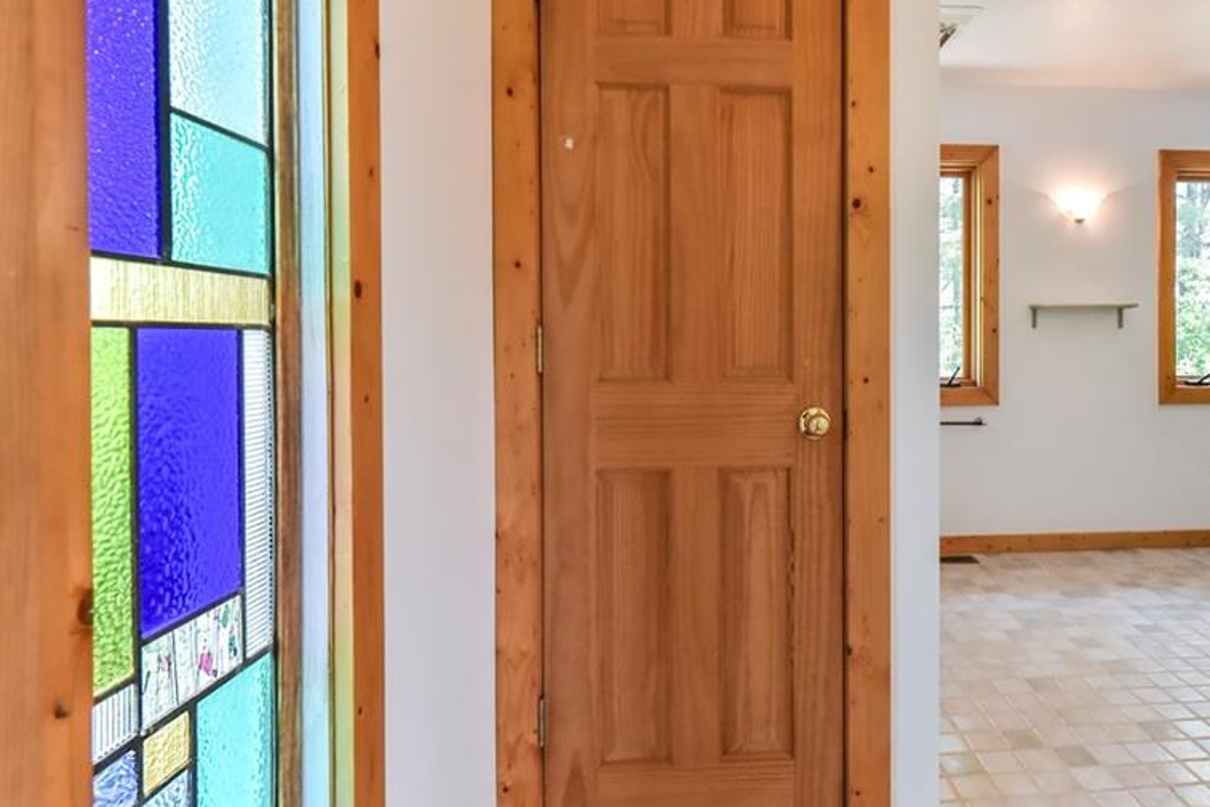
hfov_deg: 74.3
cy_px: 344
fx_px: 773
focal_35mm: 23
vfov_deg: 54.9
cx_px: 783
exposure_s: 1/400
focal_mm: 17
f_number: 10
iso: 4000
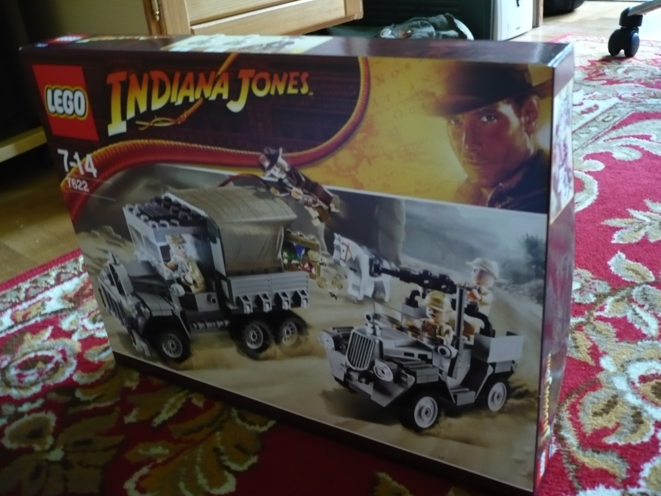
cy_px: 248
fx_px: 668
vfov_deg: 40.7
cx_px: 330
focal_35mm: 35
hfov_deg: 52.6
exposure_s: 1/8
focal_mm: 5.8
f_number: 2.8
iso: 200
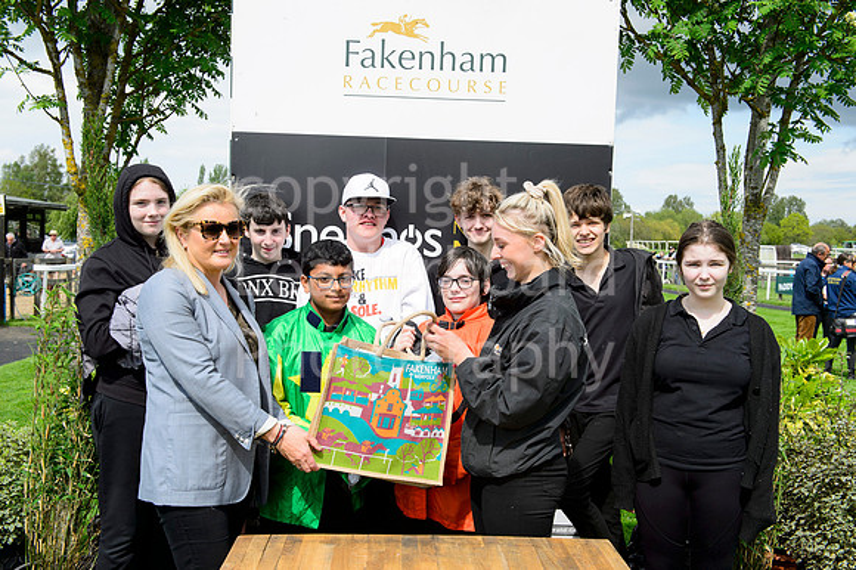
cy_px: 285
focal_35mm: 38
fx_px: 903
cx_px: 428
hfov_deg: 50.7
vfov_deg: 35.0
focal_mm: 38
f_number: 8
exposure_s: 1/250
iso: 200
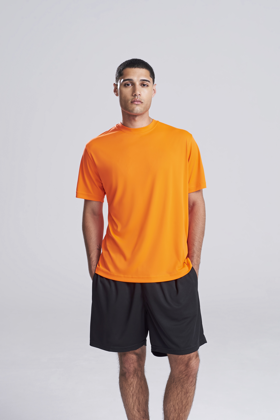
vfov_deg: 20.4
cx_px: 140
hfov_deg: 13.7
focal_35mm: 100
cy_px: 210
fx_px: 1166
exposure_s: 1/160
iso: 400
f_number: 10
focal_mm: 100
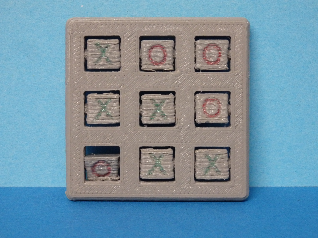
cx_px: 159
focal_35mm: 73
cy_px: 119
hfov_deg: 26.7
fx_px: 671
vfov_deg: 20.2
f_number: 4.5
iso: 800
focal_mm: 13.1
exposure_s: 1/25
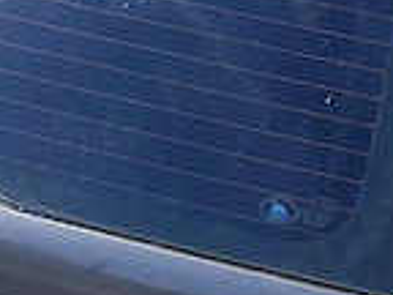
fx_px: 1635
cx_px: 248
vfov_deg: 10.2
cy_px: 265
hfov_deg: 13.7
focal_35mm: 144
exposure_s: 1/806
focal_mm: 3.92
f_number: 1.7
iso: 40
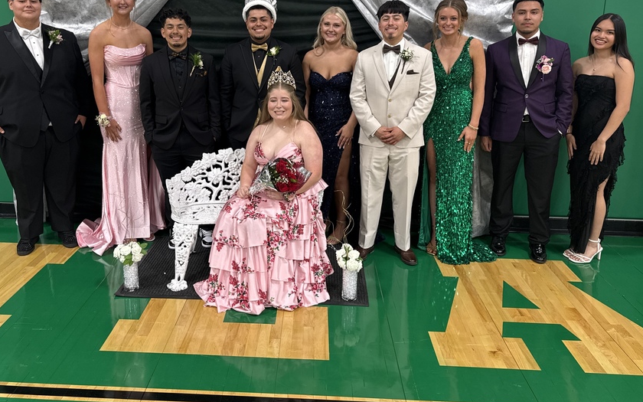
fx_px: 543
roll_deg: -1.1
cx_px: 276
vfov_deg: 40.1
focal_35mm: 31
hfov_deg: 61.0
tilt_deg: -13.0
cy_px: 136
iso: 125
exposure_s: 1/60
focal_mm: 6.76
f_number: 1.78
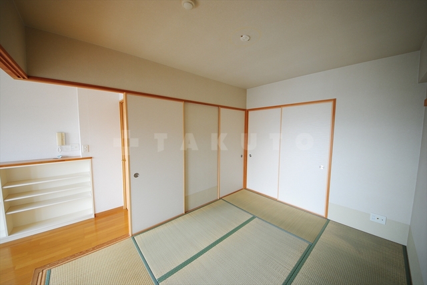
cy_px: 142
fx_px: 142
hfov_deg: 112.6
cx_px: 214
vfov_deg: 90.1
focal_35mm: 12
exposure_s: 1/10
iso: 100
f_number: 4.5
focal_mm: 8
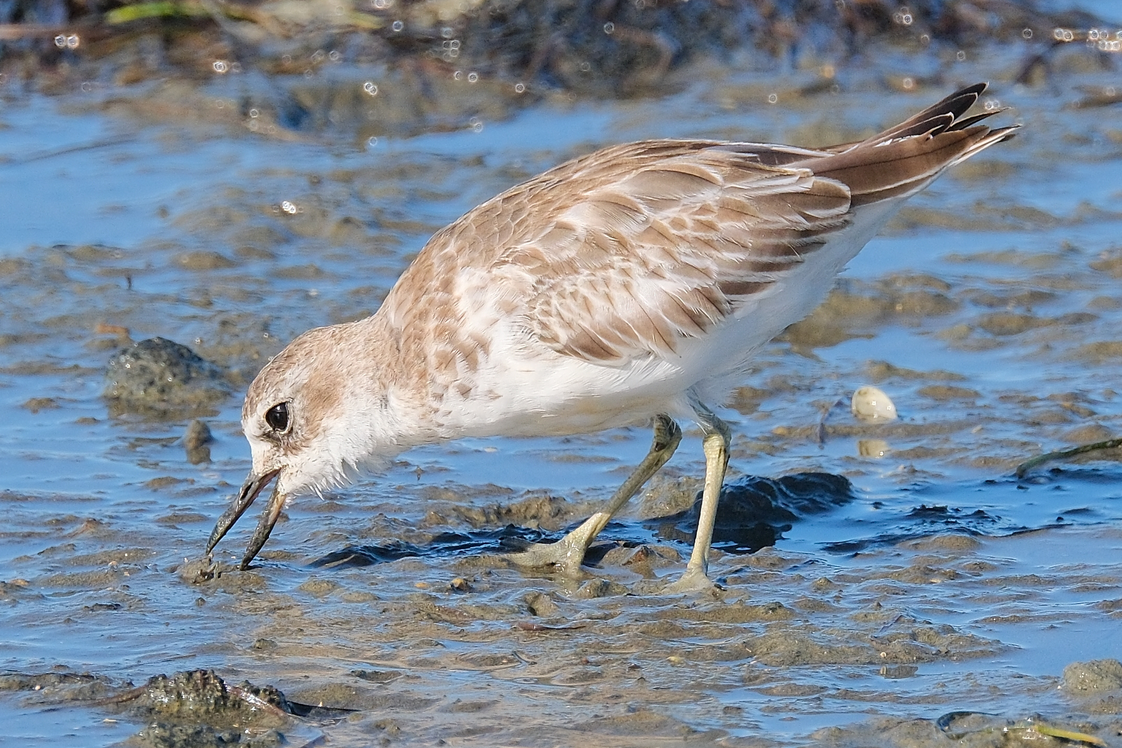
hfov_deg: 3.4
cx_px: 561
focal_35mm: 600
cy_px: 374
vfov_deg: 2.3
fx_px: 18699
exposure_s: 1/750
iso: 640
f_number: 8
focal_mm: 400
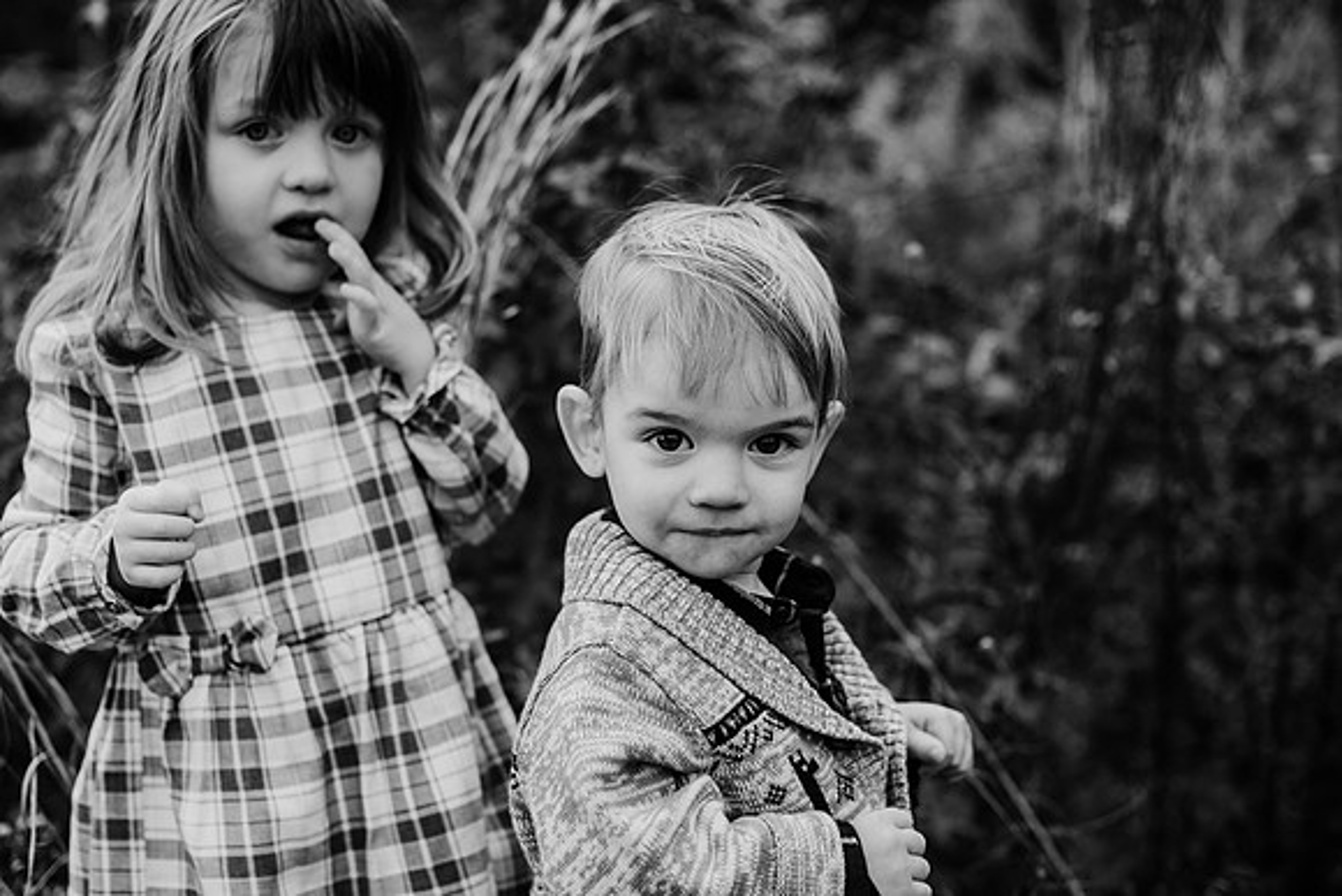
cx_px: 671
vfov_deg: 27.0
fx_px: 1864
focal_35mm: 50
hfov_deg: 39.6
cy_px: 448
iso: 400
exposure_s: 1/1000
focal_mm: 50
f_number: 2.8
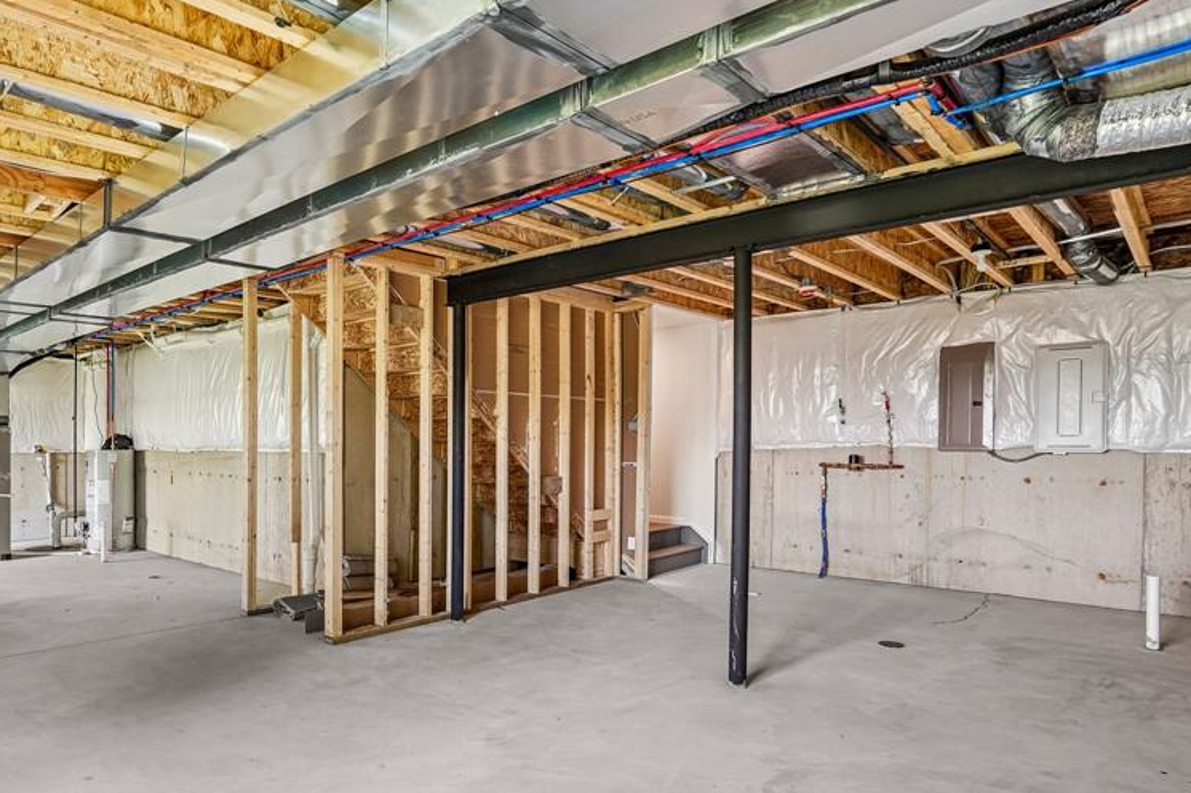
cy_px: 470
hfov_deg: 76.9
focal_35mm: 22
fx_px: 727
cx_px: 430
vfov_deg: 56.8
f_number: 8
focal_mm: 16
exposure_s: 1/10
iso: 400
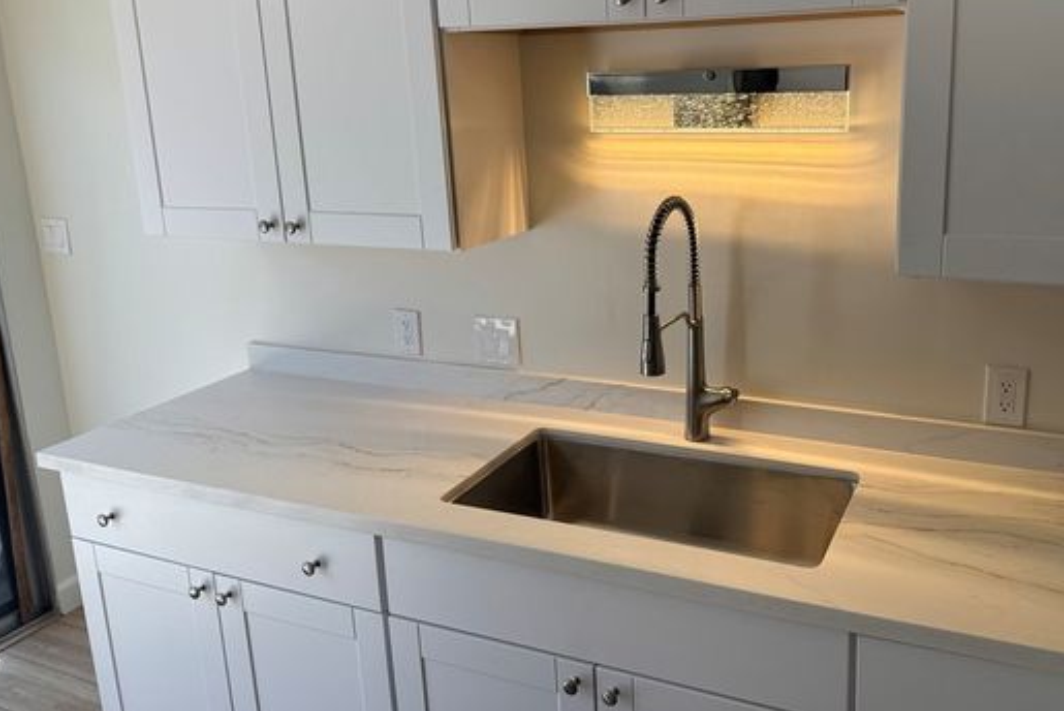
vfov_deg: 42.2
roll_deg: +1.3
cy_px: 281
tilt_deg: -13.8
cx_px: 636
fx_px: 917
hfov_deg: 59.8
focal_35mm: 31
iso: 80
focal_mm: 6.76
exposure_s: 1/664
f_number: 1.78
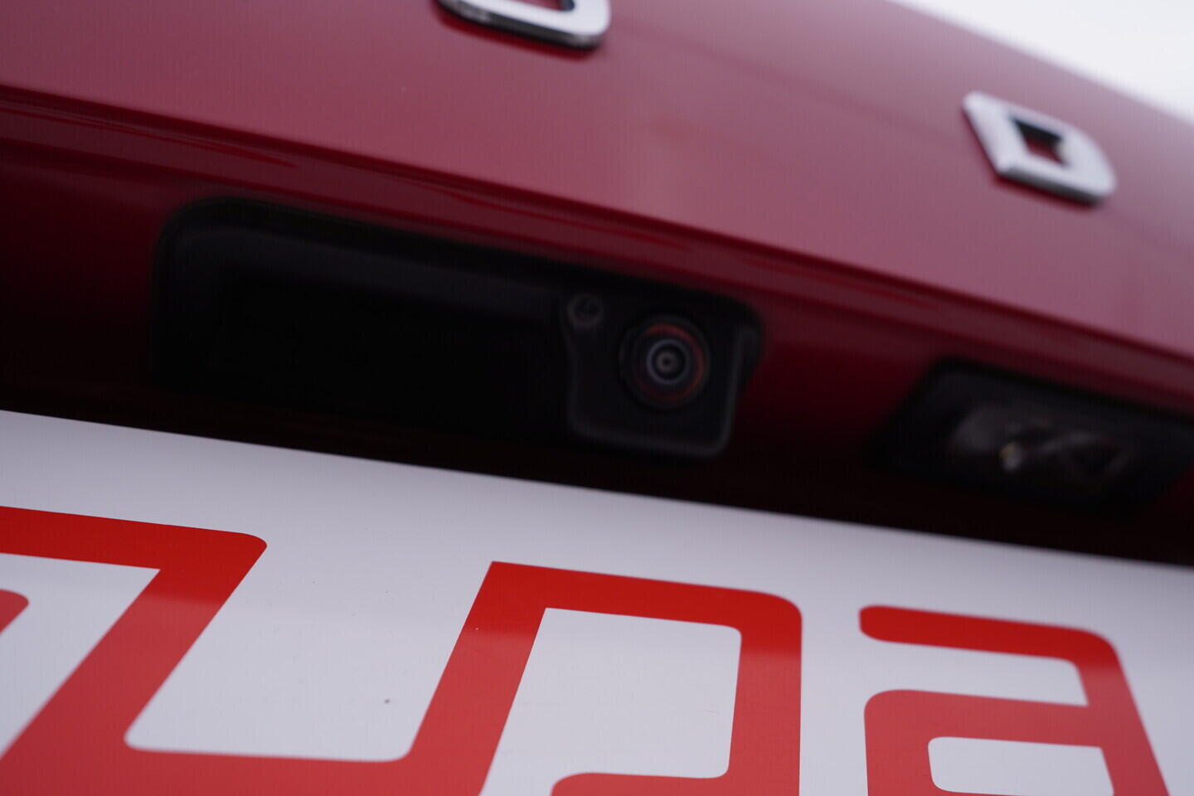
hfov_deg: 53.1
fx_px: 1194
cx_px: 597
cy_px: 398
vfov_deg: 36.9
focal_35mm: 36
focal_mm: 24
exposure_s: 1/100
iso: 125
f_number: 4.5
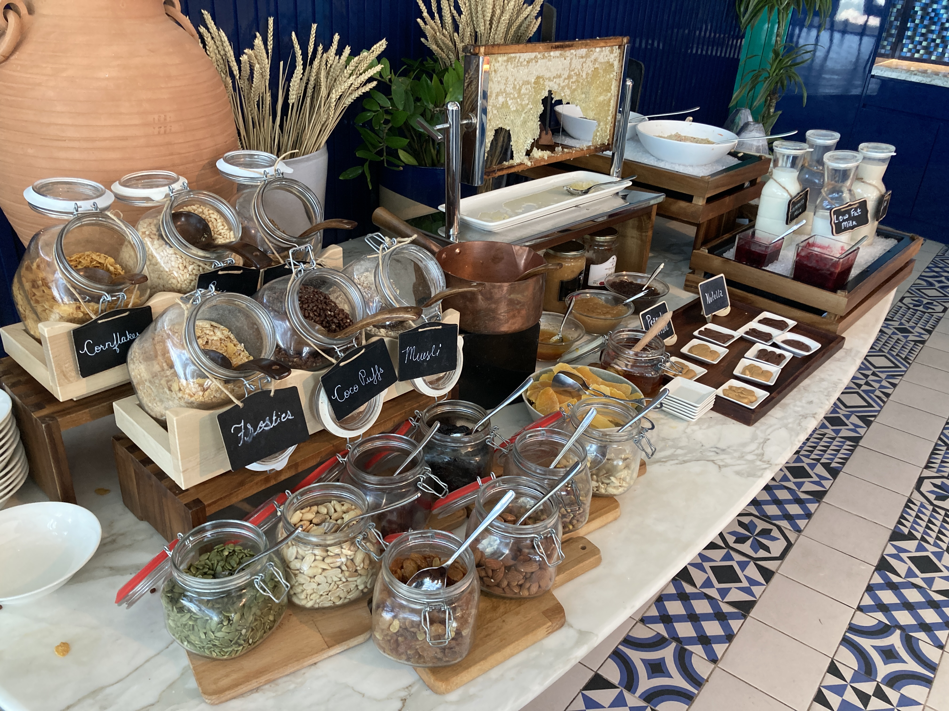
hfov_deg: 63.4
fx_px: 768
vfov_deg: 49.7
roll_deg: -3.6
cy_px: 356
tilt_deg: -27.4
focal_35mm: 28
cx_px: 474
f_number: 1.8
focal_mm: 3.99
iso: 200
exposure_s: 1/50
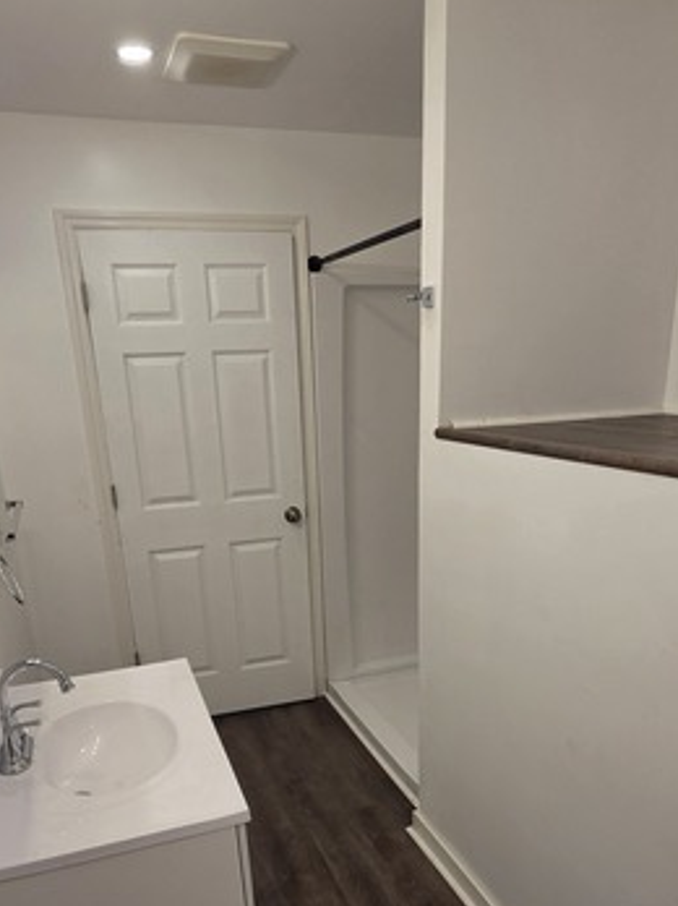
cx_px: 334
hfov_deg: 54.8
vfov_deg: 66.6
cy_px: 636
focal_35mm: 25
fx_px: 653
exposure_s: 1/120
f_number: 2.2
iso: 80
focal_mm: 2.2
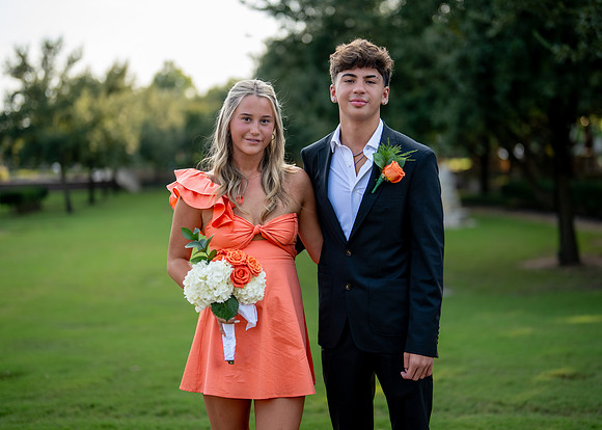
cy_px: 210
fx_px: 951
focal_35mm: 56
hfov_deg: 35.1
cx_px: 335
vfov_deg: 25.5
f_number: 1.2
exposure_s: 1/2000
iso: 200
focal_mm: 50
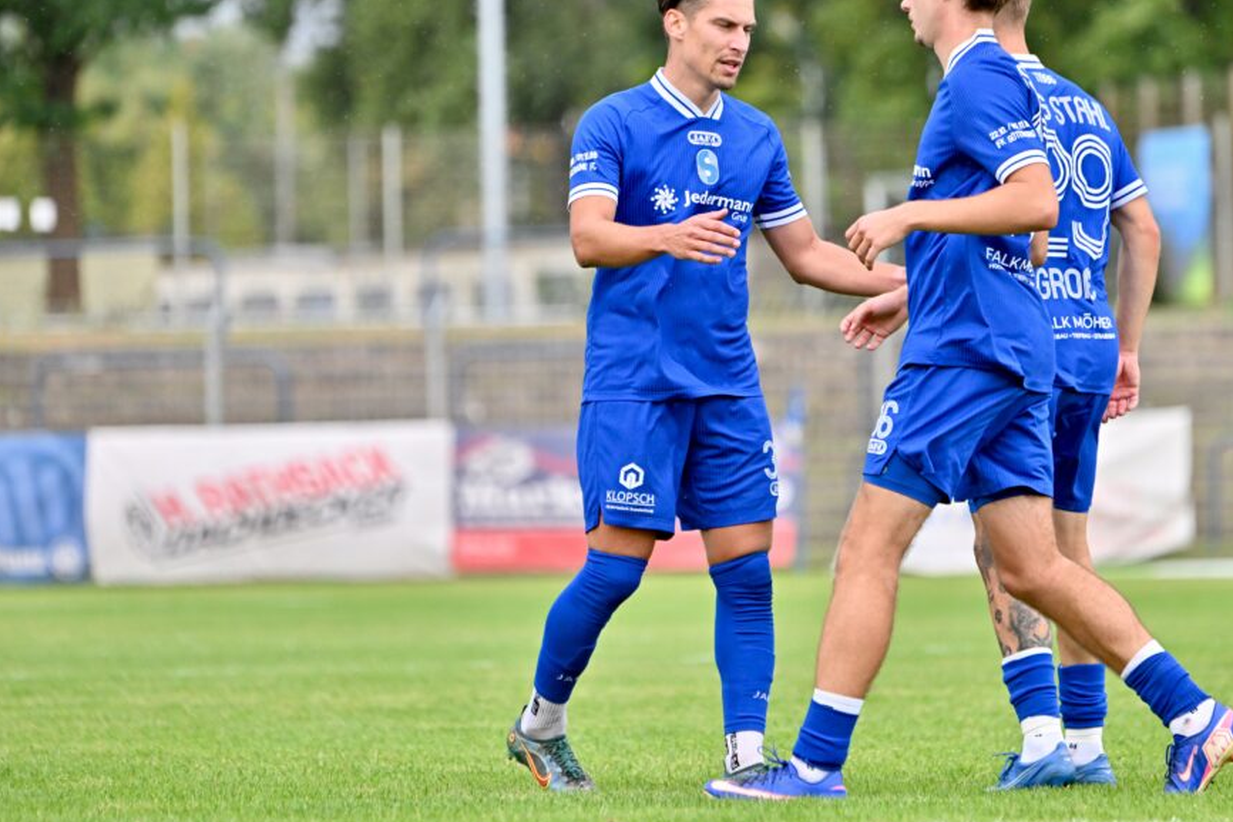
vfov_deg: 3.3
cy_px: 370
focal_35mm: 414
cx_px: 698
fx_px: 14176
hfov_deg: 5.0
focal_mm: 350
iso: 2000
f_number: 5.6
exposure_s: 1/2000
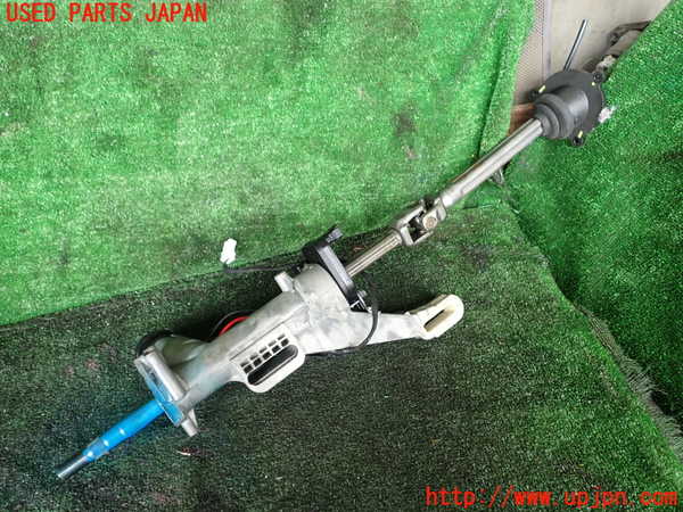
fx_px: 592
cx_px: 342
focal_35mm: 30
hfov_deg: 60.0
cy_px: 256
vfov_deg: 46.8
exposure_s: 1/60
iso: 125
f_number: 2.3
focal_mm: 5.4
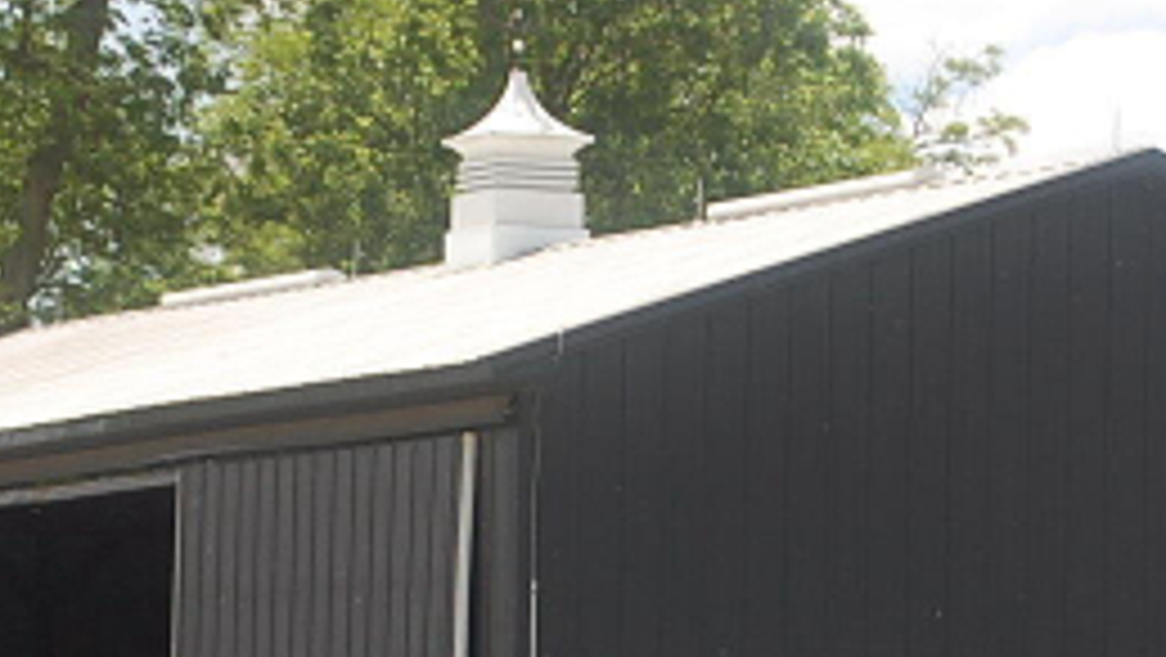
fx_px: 7749
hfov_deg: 8.6
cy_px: 500
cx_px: 671
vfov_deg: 4.9
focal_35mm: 251
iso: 200
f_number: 6.3
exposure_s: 1/500
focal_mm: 55
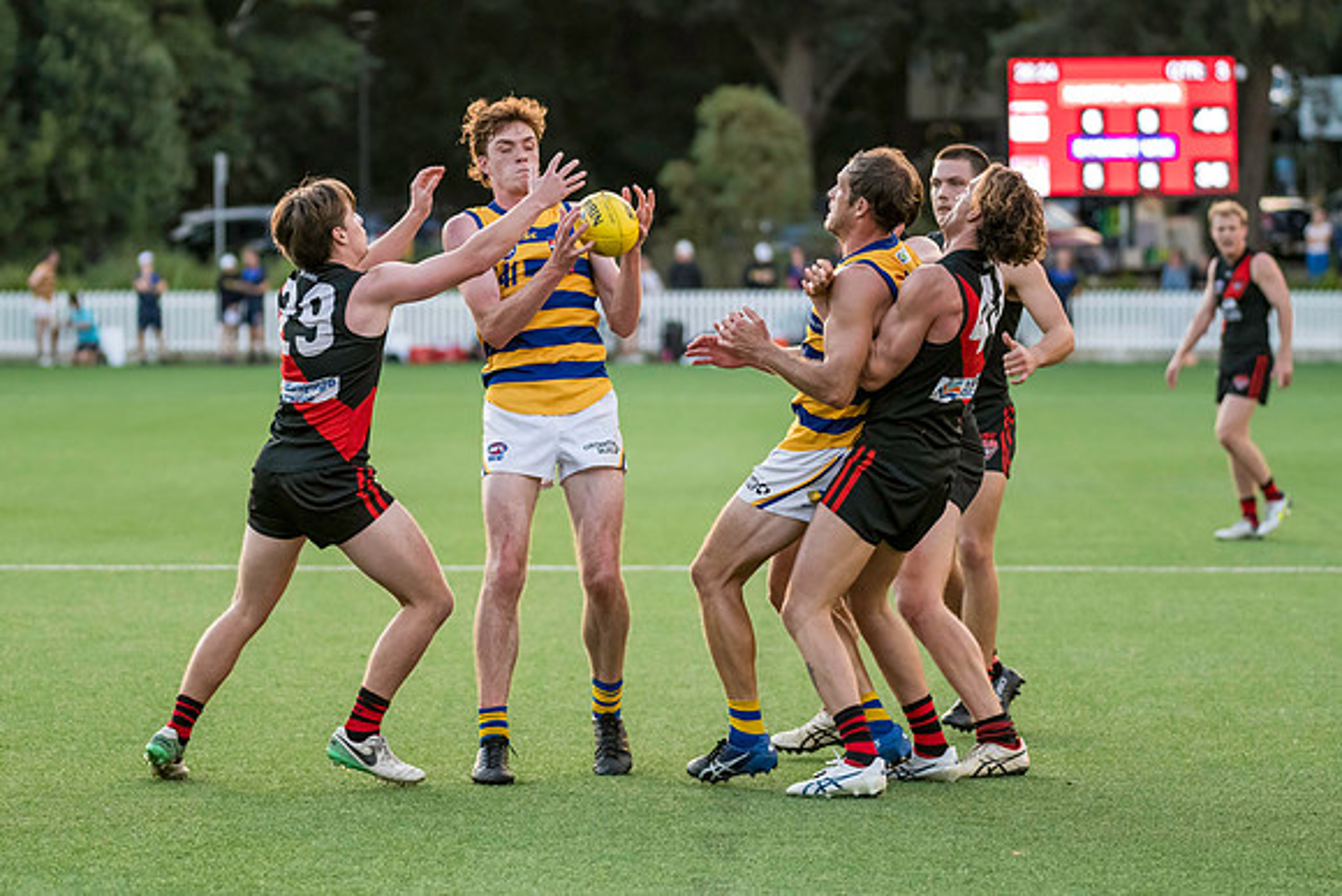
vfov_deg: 6.9
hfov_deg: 10.3
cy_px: 426
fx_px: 7457
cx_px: 630
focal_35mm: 200
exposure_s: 1/1250
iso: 3200
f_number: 4
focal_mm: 170
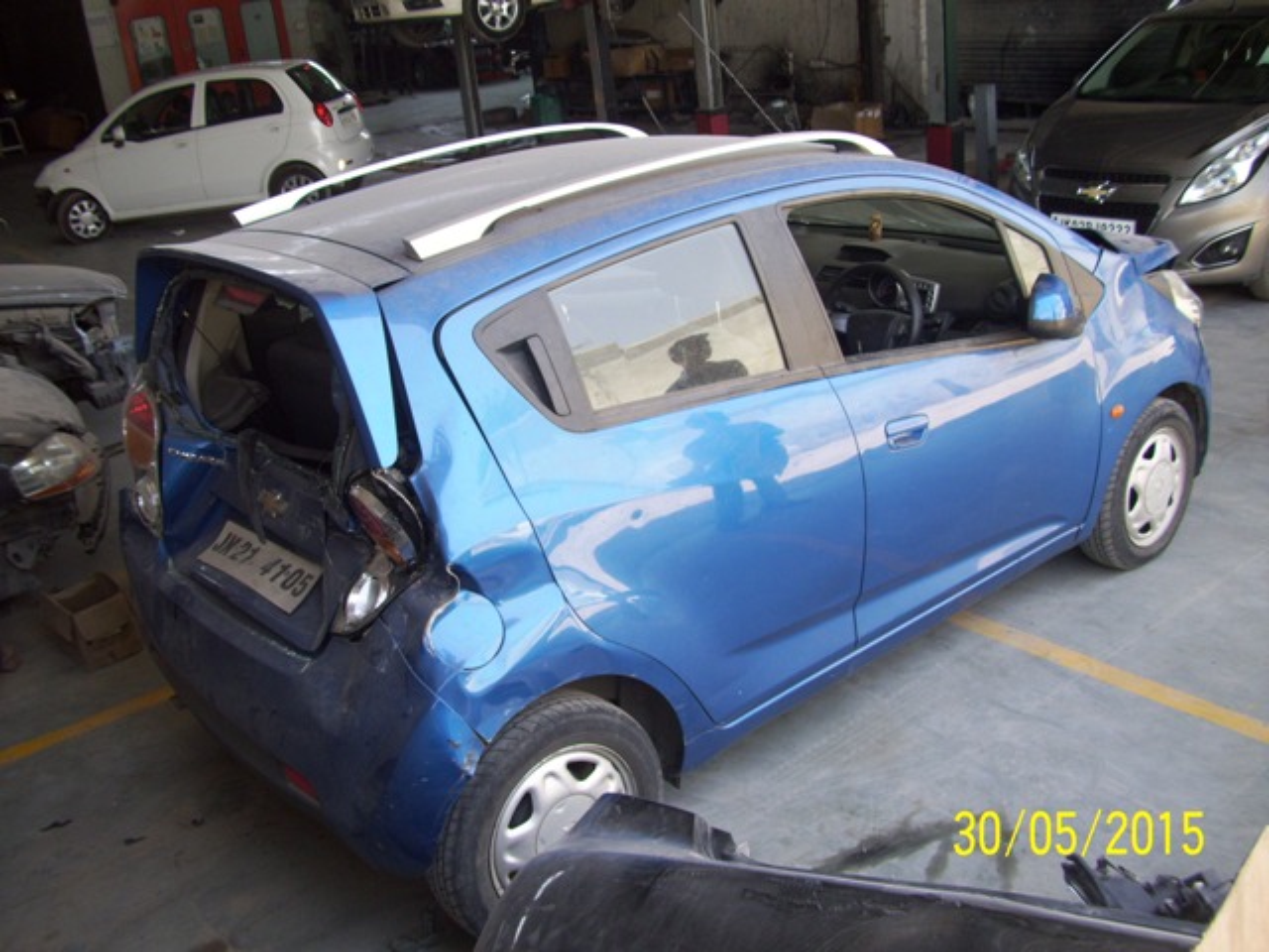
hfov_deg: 54.0
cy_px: 476
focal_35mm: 34
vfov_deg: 41.8
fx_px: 1246
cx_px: 634
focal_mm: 5.7
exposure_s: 1/80
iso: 80
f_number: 2.9
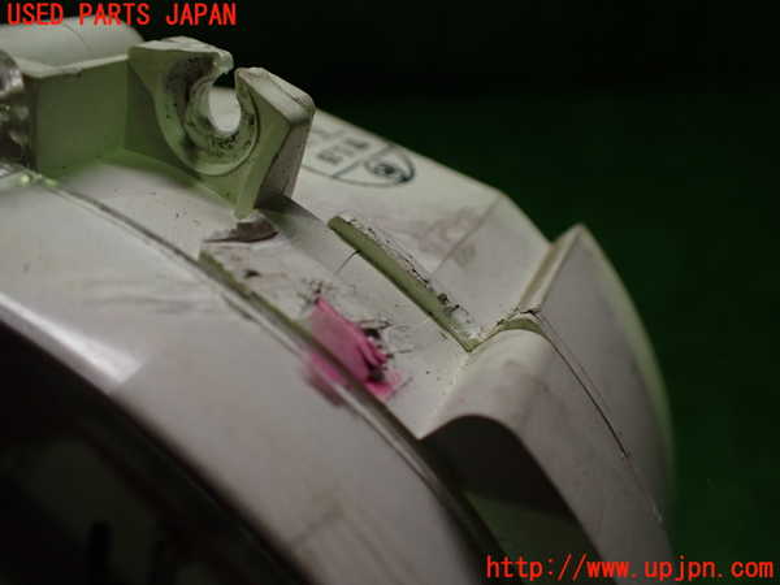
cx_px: 390
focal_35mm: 30
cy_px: 292
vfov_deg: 46.8
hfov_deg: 60.0
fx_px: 676
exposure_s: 1/125
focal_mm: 5.4
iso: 250
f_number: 2.3
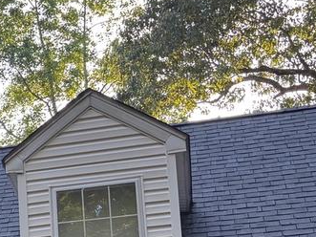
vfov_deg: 12.8
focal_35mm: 113
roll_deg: -0.3
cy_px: 288
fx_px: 1031
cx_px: -180
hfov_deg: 15.8
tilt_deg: +15.6
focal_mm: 5.96
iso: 40
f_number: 1.6
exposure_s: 1/173
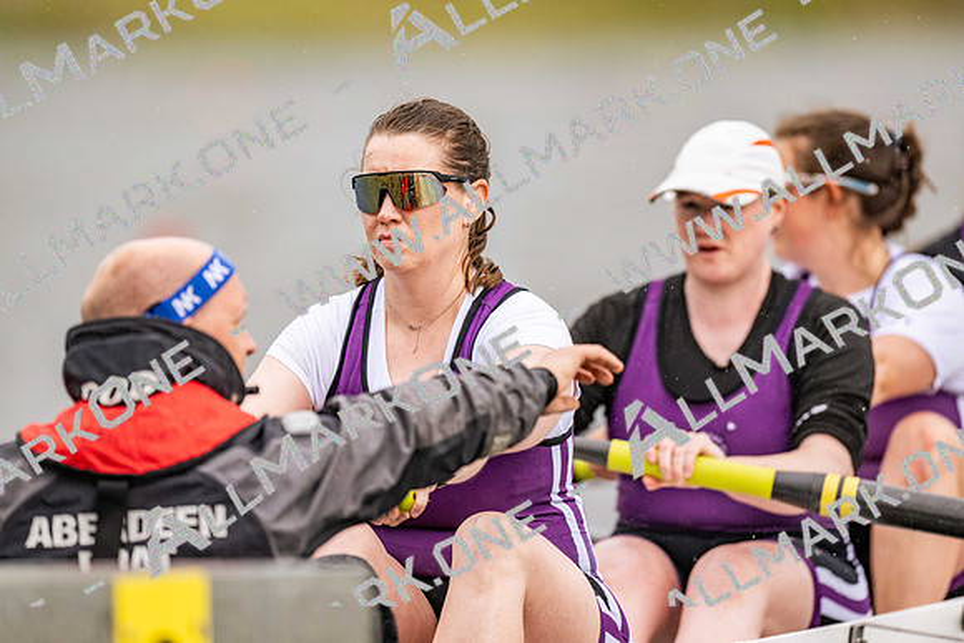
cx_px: 482
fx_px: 16070
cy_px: 322
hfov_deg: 3.4
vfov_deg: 2.3
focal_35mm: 600
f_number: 4
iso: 800
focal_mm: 600
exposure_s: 1/2500
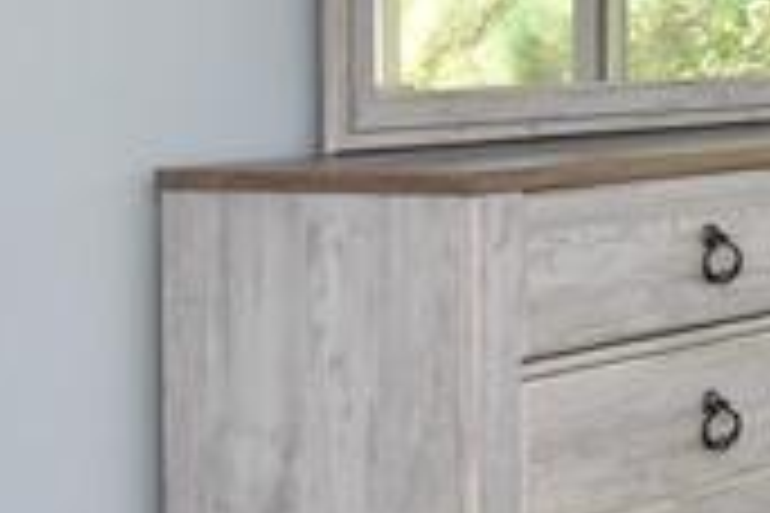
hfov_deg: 12.9
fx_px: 2310
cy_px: 18
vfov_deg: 12.6
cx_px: 1999
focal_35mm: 108
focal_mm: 12
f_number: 8
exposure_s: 1/100
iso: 800
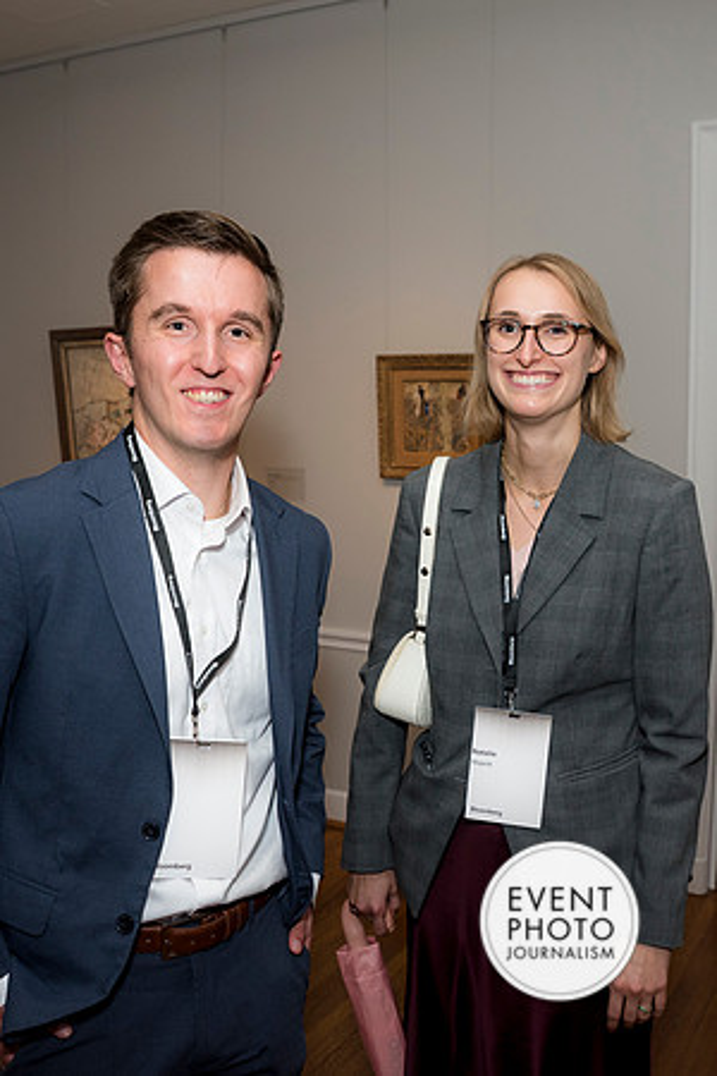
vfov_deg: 52.4
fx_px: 1093
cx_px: 446
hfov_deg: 36.1
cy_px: 536
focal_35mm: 37
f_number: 5
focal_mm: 24
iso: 800
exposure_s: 1/125
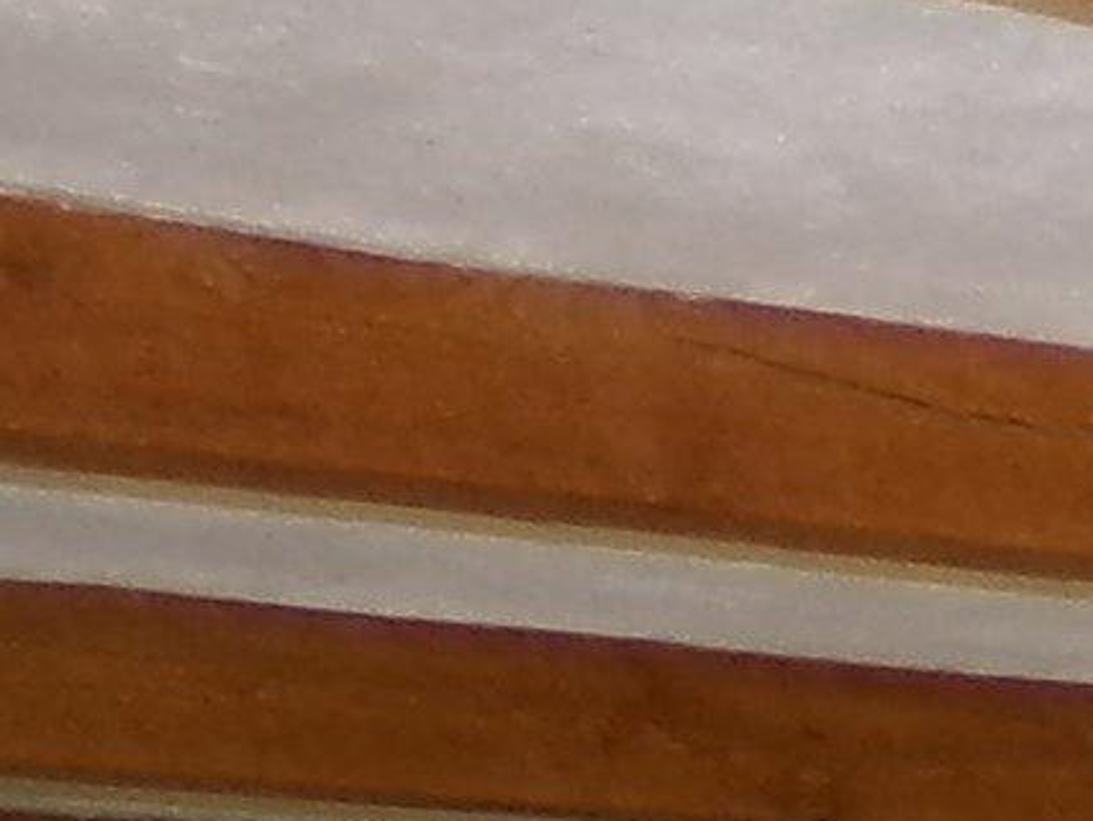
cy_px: 2417
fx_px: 5466
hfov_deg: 9.9
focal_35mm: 173
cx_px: 2663
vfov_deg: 7.6
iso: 254
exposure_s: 1/34
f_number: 3.7
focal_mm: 4.3
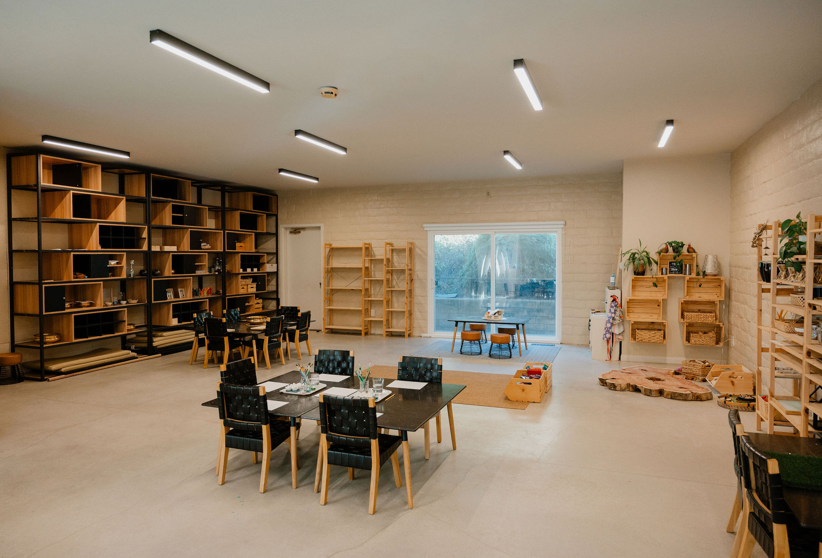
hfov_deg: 71.7
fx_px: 569
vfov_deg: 52.2
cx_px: 395
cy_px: 277
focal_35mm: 25
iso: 800
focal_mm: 24
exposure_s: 1/200
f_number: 4
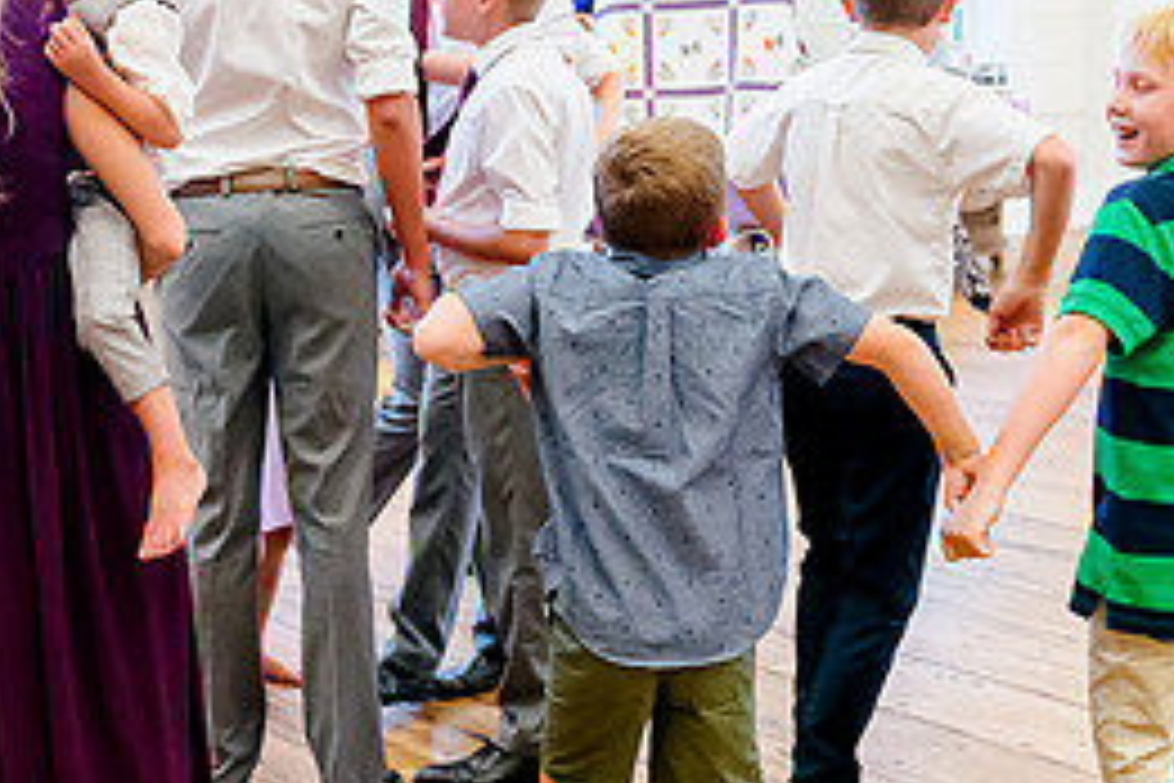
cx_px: 394
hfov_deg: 30.3
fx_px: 2152
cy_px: 364
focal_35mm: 66
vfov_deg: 20.6
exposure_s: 1/640
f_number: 2.8
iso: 2500
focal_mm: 24
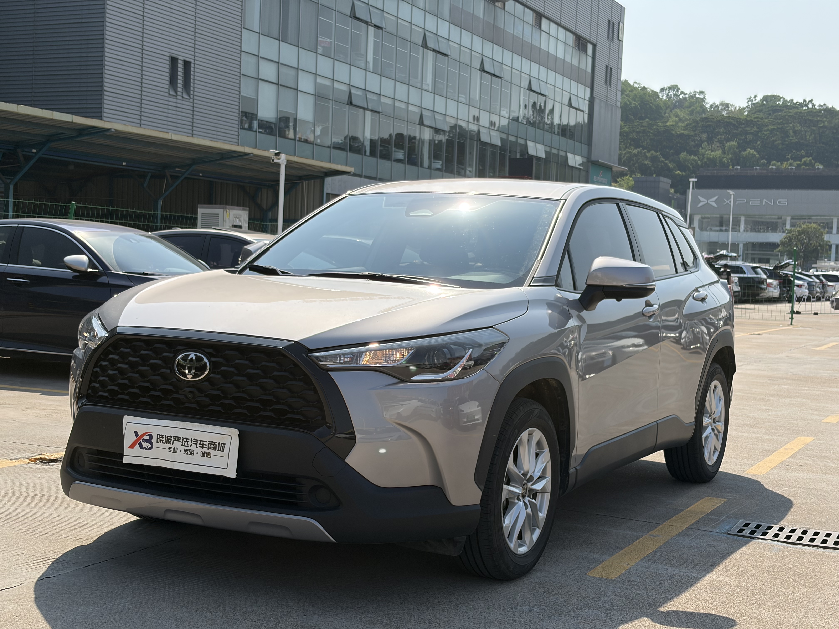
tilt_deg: -2.2
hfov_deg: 36.8
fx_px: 1260
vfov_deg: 28.0
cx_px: 420
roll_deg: -1.4
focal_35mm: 52
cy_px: 314
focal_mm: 5.96
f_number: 1.6
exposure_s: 1/7042
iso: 40
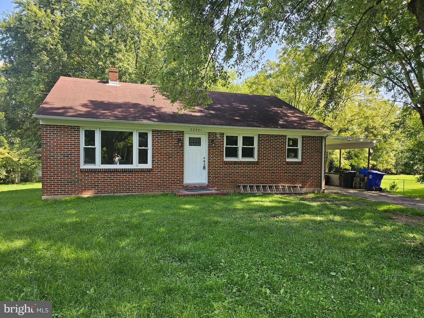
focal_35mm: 23
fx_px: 282
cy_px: 159
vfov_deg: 58.9
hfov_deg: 73.9
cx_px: 212
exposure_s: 1/120
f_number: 1.7
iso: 12
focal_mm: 6.3
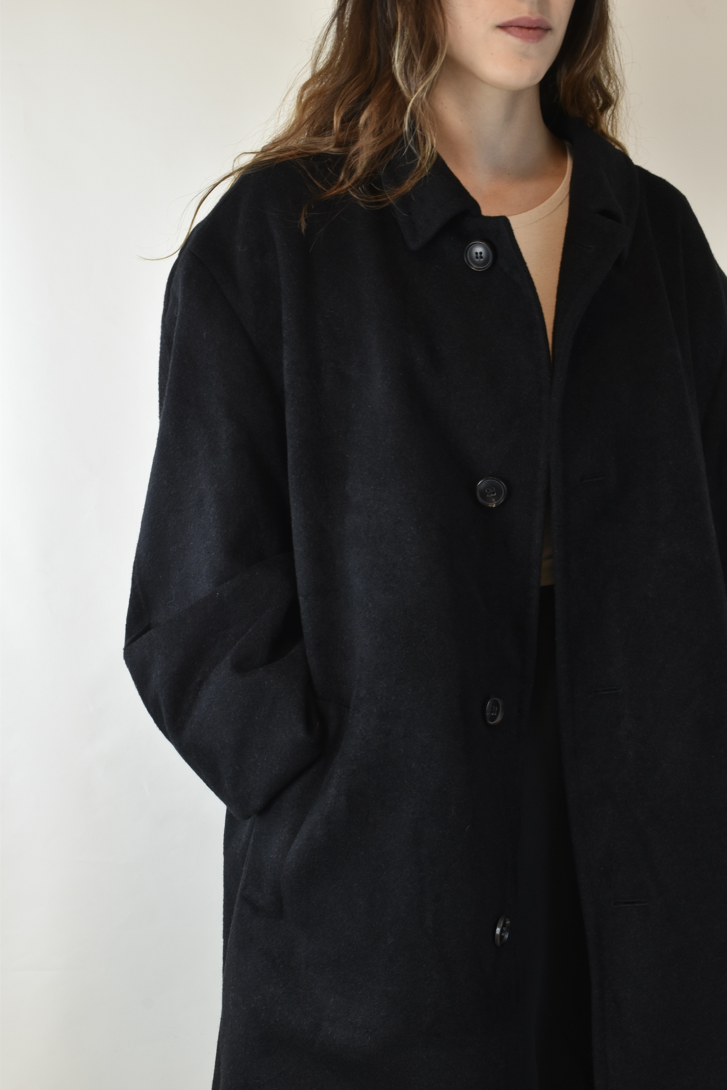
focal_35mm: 60
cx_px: 364
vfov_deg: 33.4
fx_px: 1817
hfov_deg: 22.6
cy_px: 545
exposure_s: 1/20
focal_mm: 40
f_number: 13
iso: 500
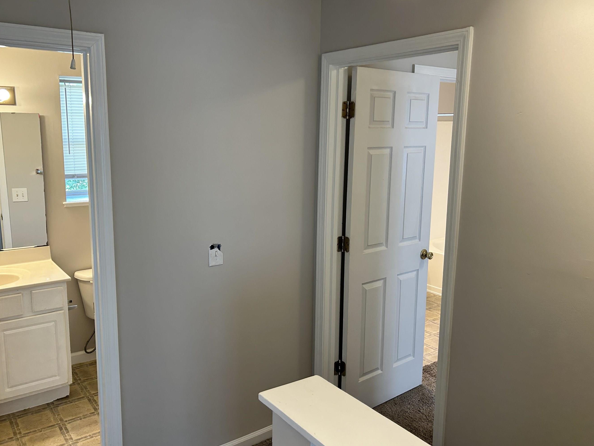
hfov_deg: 59.8
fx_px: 515
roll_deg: -0.4
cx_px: 268
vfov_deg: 46.8
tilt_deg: -9.3
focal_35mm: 30
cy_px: 210
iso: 80
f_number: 1.5
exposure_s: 1/120
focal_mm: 5.7
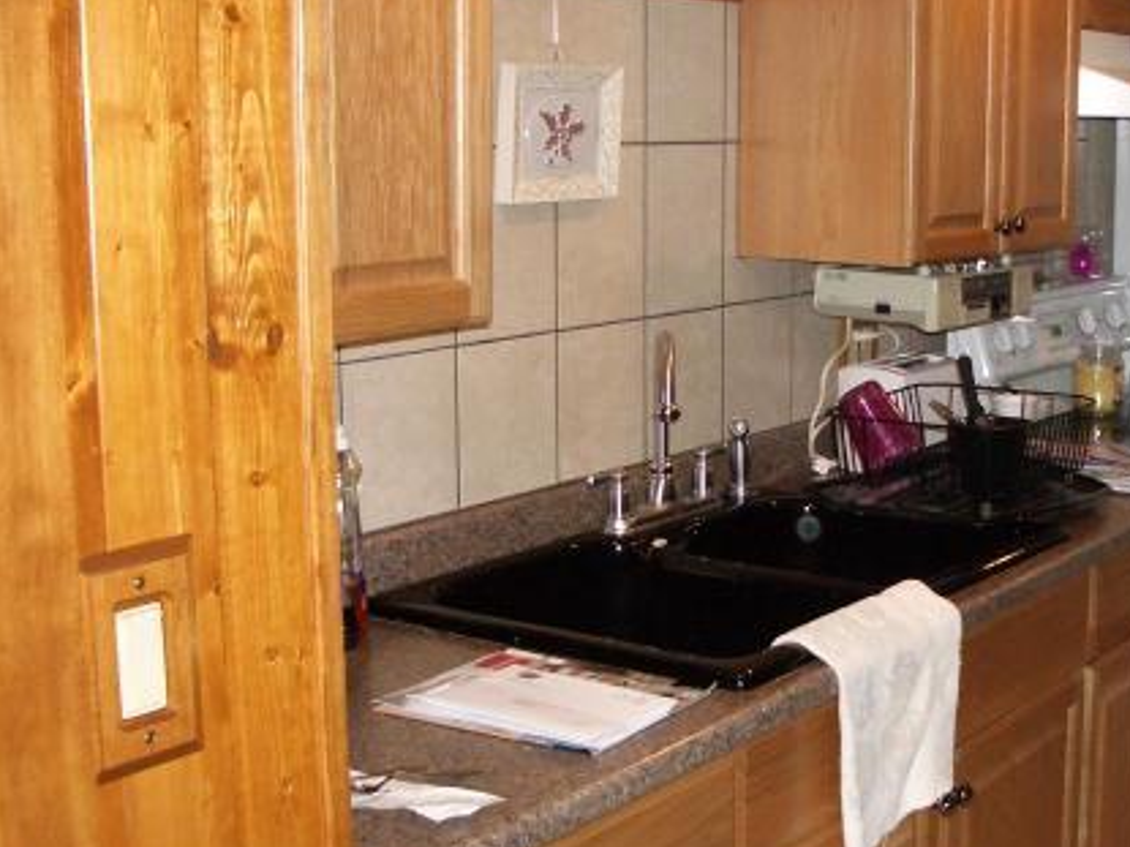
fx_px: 1762
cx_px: 820
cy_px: 447
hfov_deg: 34.9
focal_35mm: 54
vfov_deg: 27.0
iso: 200
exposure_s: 1/60
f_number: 2.6
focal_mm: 5.8
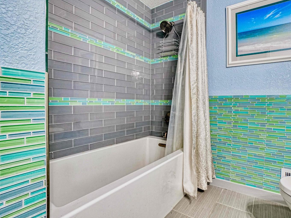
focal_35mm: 17
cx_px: 171
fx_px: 143
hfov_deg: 90.1
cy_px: 107
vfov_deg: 74.7
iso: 800
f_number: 7.1
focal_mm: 10
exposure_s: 1/6
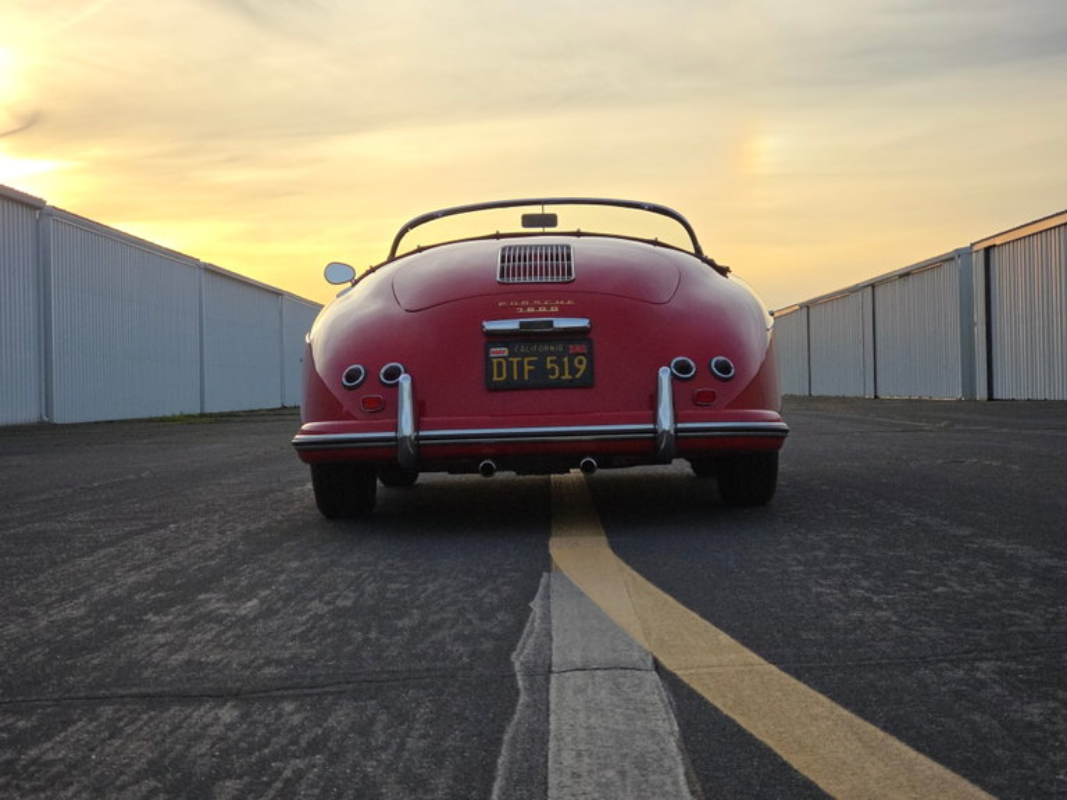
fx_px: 2127
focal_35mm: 69
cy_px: 400
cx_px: 534
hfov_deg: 28.2
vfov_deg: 21.3
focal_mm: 7.9
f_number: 2.4
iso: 50
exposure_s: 1/1677
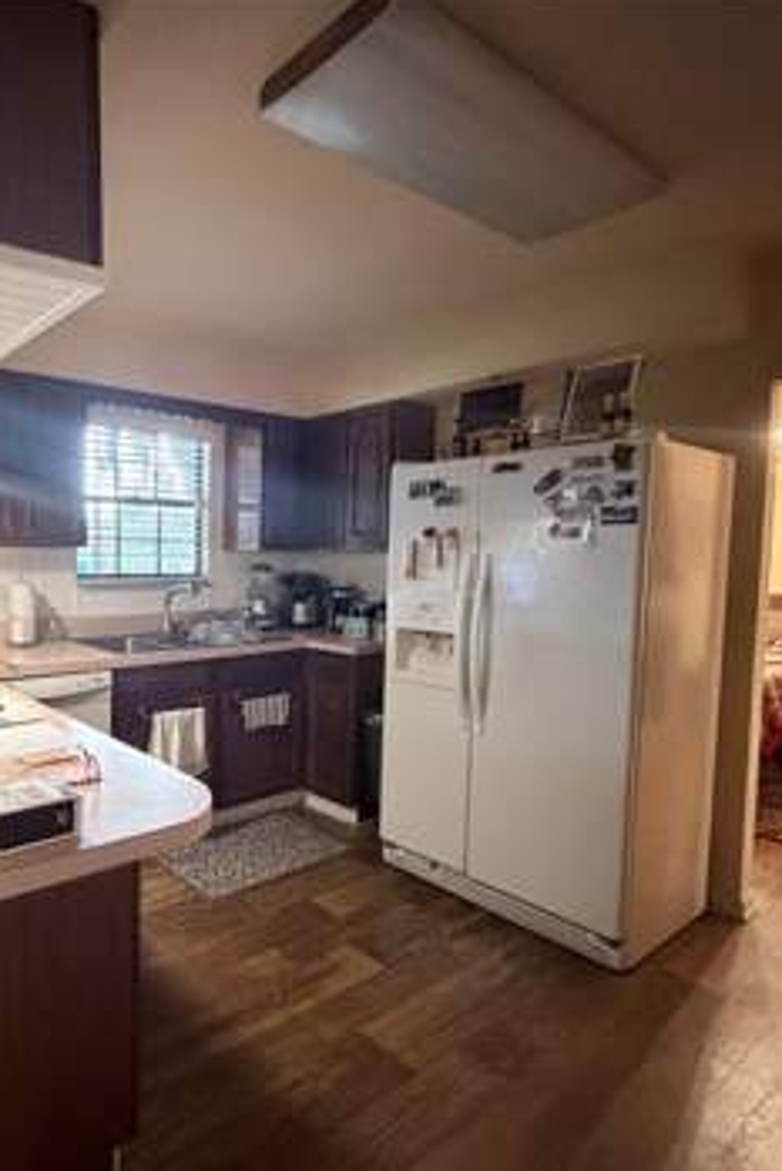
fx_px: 651
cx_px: 131
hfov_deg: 56.4
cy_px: 594
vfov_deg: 83.9
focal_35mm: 20
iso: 1000
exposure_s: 1/40
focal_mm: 2.22
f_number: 2.2
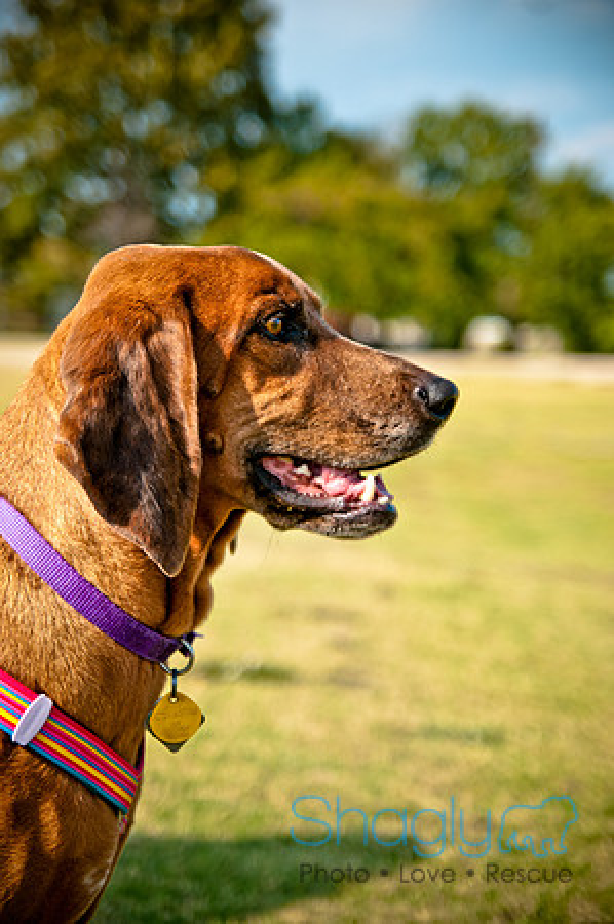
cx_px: 307
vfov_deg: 27.0
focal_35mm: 75
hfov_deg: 18.1
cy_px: 462
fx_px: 1923
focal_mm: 50
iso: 200
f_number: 2.8
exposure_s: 1/1600
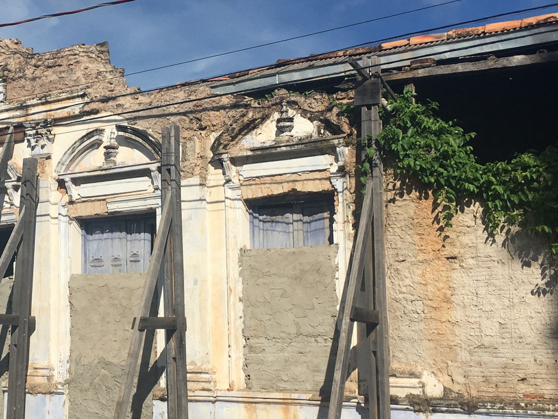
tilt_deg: +11.8
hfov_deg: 33.0
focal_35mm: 57
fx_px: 919
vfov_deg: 25.7
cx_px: 126
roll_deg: -0.4
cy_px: 205
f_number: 2.2
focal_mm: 4.15
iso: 25
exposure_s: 1/3497
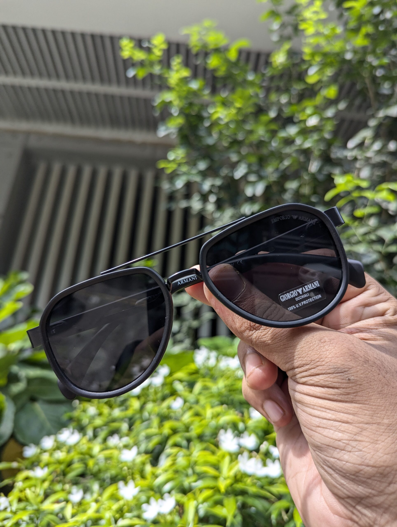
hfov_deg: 56.9
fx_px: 366
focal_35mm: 24
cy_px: 264
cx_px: 198
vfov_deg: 71.5
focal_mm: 6.81
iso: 38
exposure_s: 1/347
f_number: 1.85
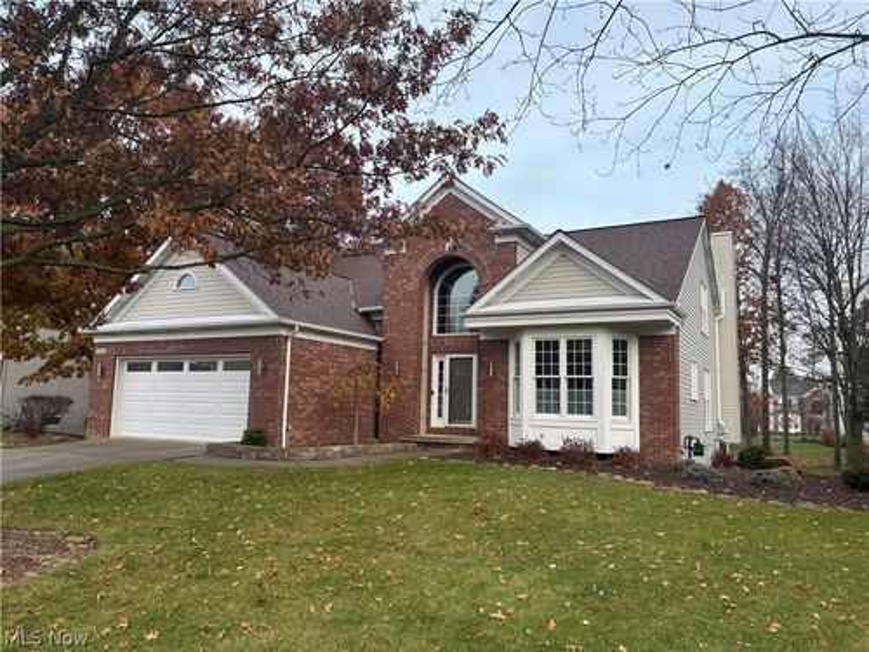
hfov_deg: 67.3
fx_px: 653
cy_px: 326
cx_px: 434
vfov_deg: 53.1
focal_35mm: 26
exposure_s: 1/452
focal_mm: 5.96
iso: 50
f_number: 1.6
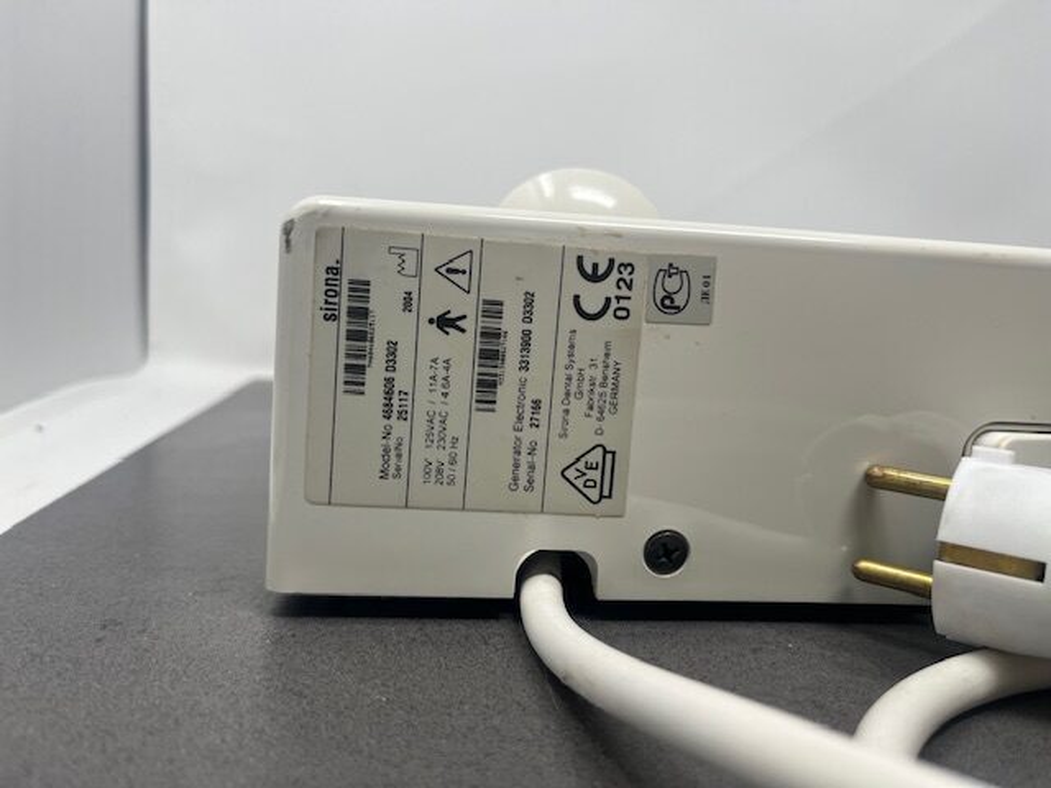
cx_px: 526
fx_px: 789
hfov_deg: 67.3
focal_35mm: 26
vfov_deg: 53.1
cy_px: 394
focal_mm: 5.1
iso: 40
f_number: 1.6
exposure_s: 1/121
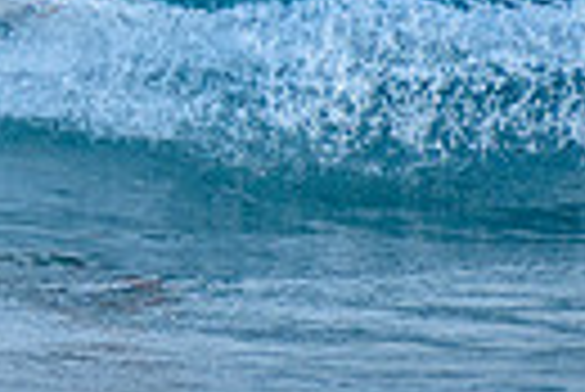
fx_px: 35529
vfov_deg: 0.6
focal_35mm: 2184
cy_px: -420
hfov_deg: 0.9
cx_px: -137
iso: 500
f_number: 5.6
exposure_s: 1/1250
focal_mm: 400
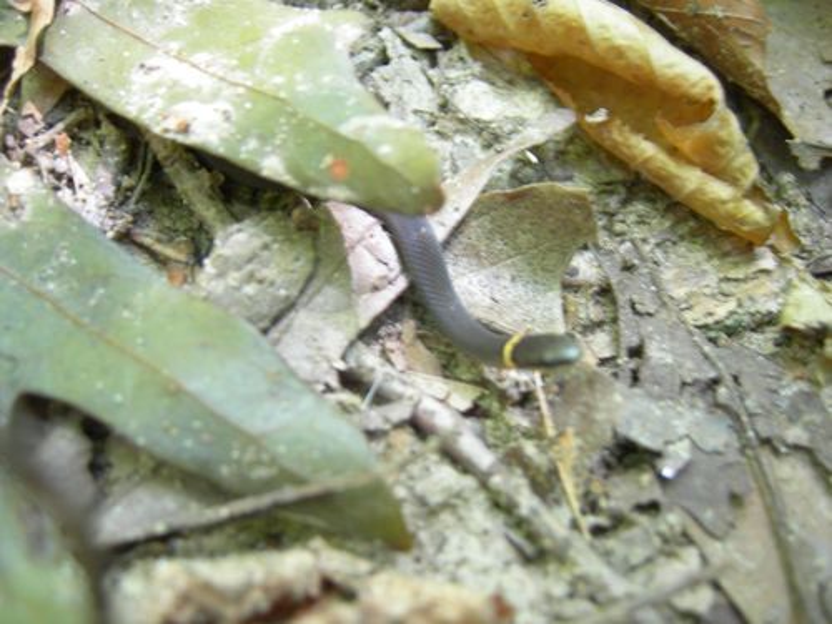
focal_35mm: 38
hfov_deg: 49.0
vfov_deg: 37.7
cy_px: 312
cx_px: 416
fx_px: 913
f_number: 2.8
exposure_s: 1/5.2
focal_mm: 8
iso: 100
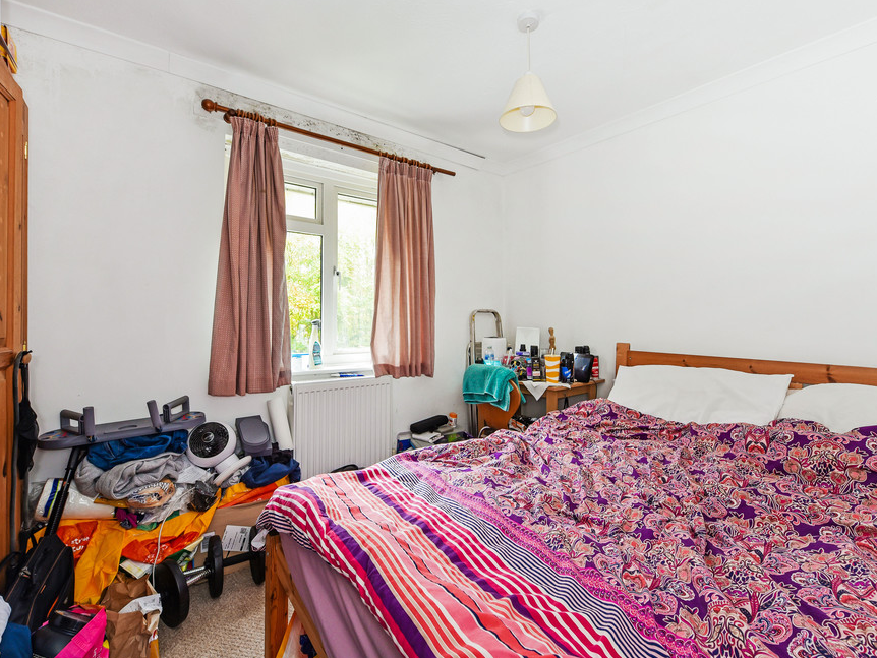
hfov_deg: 94.5
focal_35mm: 16
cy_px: 320
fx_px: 405
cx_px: 427
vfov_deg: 78.1
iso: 400
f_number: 8
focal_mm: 14
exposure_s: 1/8
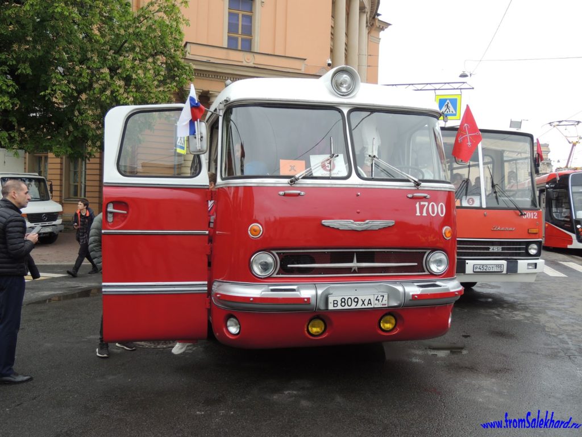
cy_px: 218
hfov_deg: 60.0
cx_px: 291
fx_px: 504
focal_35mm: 30
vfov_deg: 46.8
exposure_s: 1/200
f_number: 3.1
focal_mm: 5.3
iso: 100
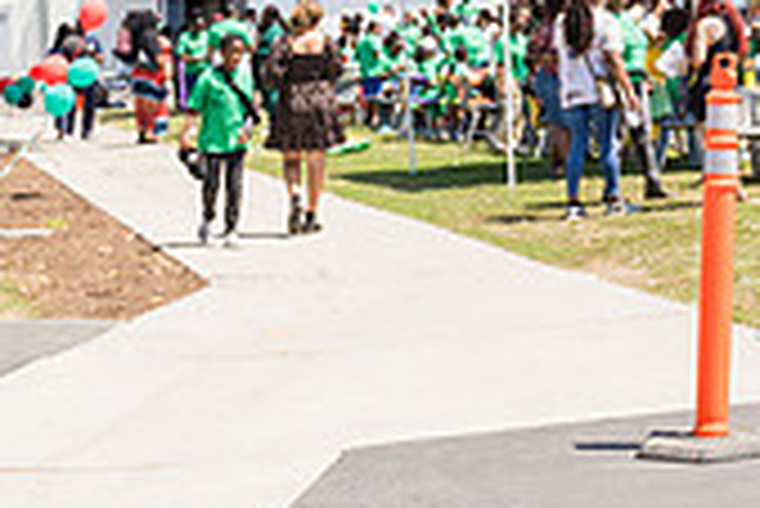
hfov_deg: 18.3
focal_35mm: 108
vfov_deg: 12.5
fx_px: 2282
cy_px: -31
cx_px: 815
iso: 100
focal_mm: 28
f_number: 4
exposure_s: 1/500
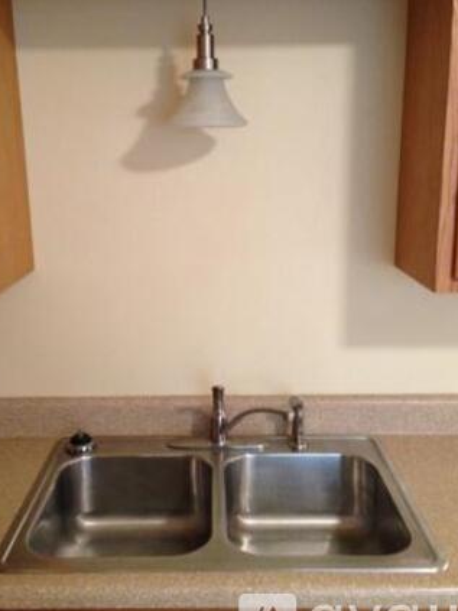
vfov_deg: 47.9
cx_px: 202
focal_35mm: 39
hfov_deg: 36.8
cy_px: 290
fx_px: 688
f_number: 2.4
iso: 250
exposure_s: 1/20
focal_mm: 4.13
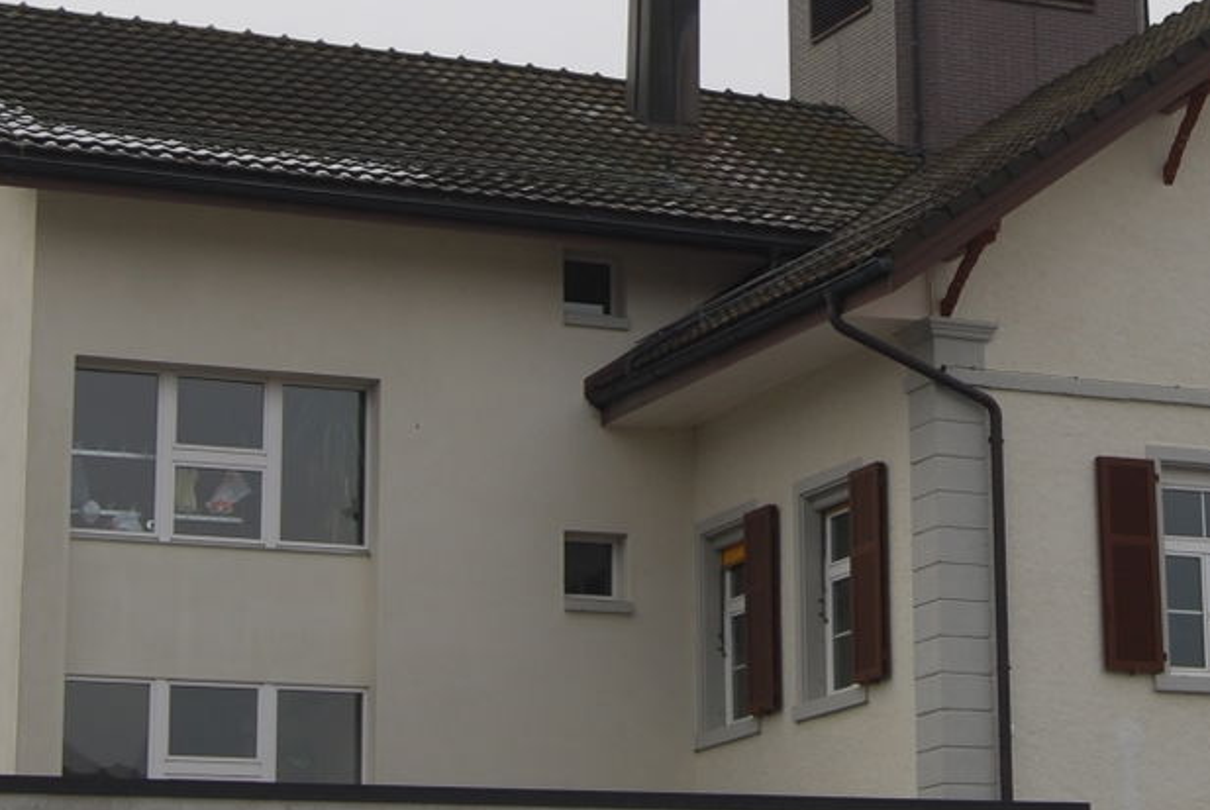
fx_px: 3769
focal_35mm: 112
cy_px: 36
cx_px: 957
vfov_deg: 12.2
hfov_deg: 18.1
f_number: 7.1
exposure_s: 1/200
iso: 100
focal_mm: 24
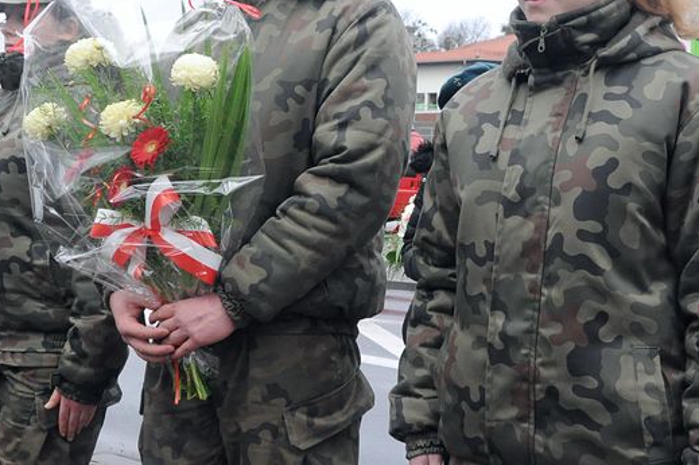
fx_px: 1144
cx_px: 299
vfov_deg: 22.9
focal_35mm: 59
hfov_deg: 33.9
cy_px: 156
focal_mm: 24
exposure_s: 1/250
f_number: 8
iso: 1600
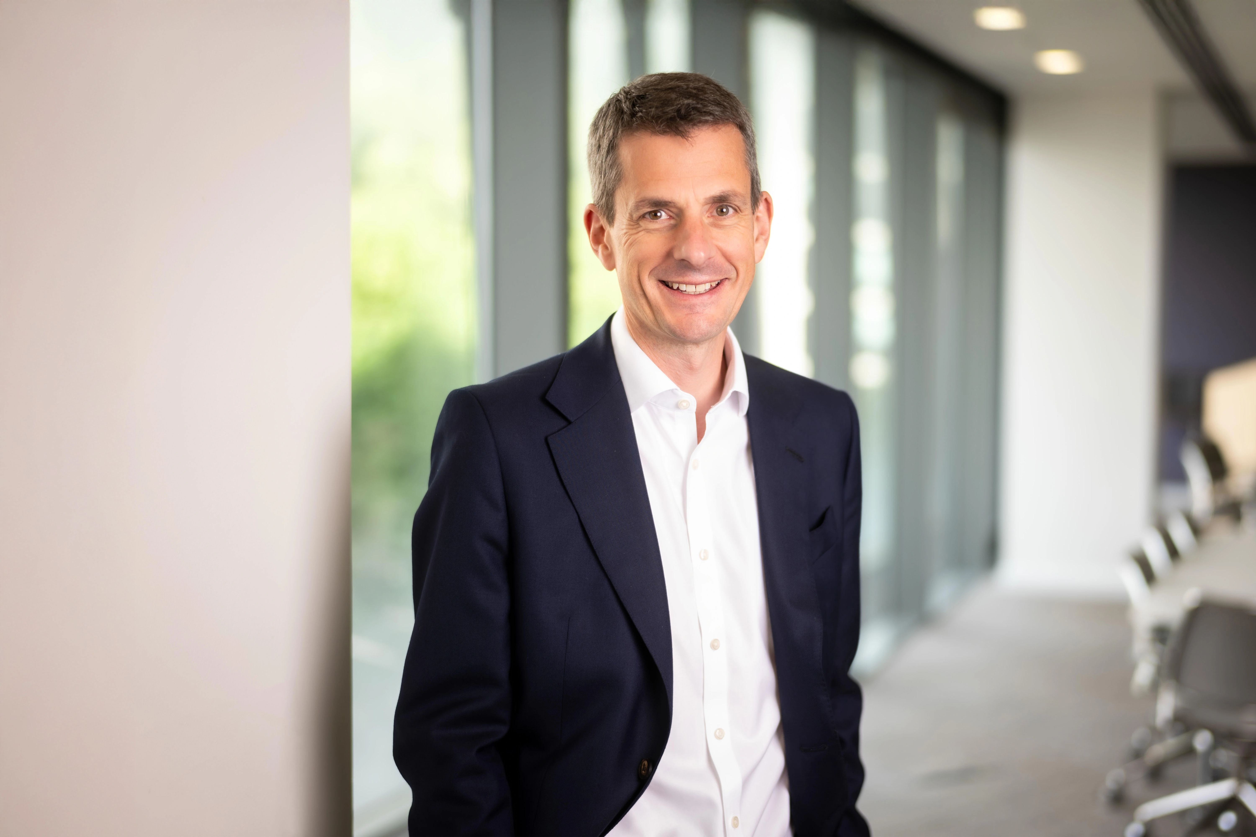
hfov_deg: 39.6
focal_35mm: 50
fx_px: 1744
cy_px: 418
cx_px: 628
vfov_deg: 27.0
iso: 100
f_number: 1.4
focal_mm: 50
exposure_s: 1/180
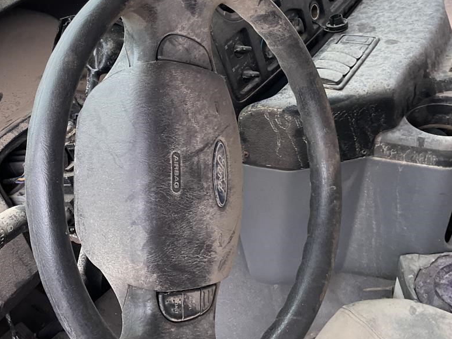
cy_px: 98
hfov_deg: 38.7
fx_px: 627
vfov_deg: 29.9
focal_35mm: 48
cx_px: 120
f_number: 1.8
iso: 32
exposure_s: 1/120
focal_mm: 3
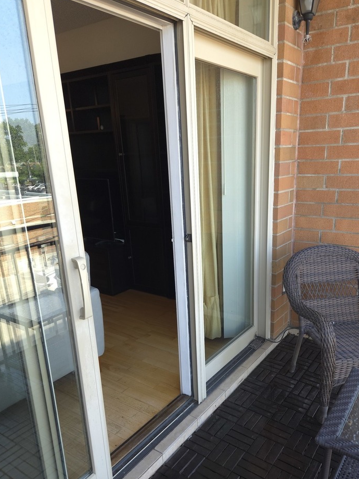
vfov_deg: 65.0
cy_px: 275
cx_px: 204
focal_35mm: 27
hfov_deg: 51.2
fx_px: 373
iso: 50
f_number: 1.8
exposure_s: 1/132
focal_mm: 5.4
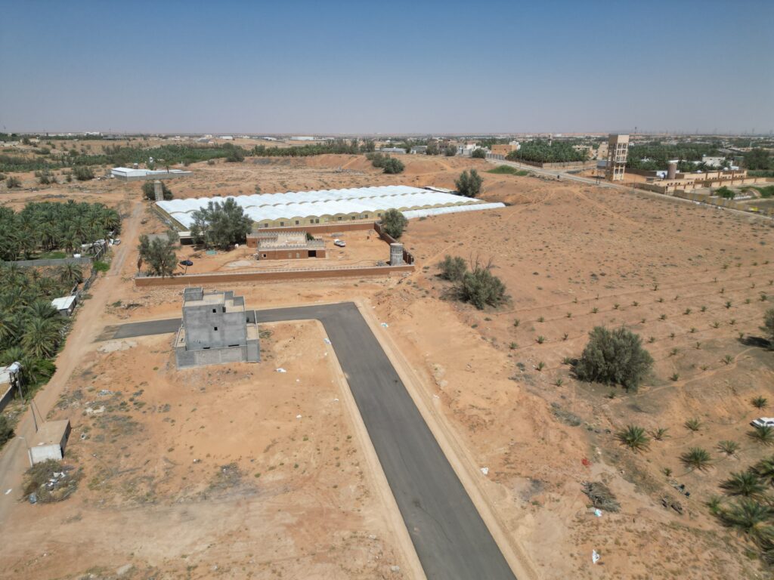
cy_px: 290
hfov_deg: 71.6
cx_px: 387
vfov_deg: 56.8
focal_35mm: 24
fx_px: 537
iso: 110
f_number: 1.7
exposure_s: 1/5000
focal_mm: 6.72
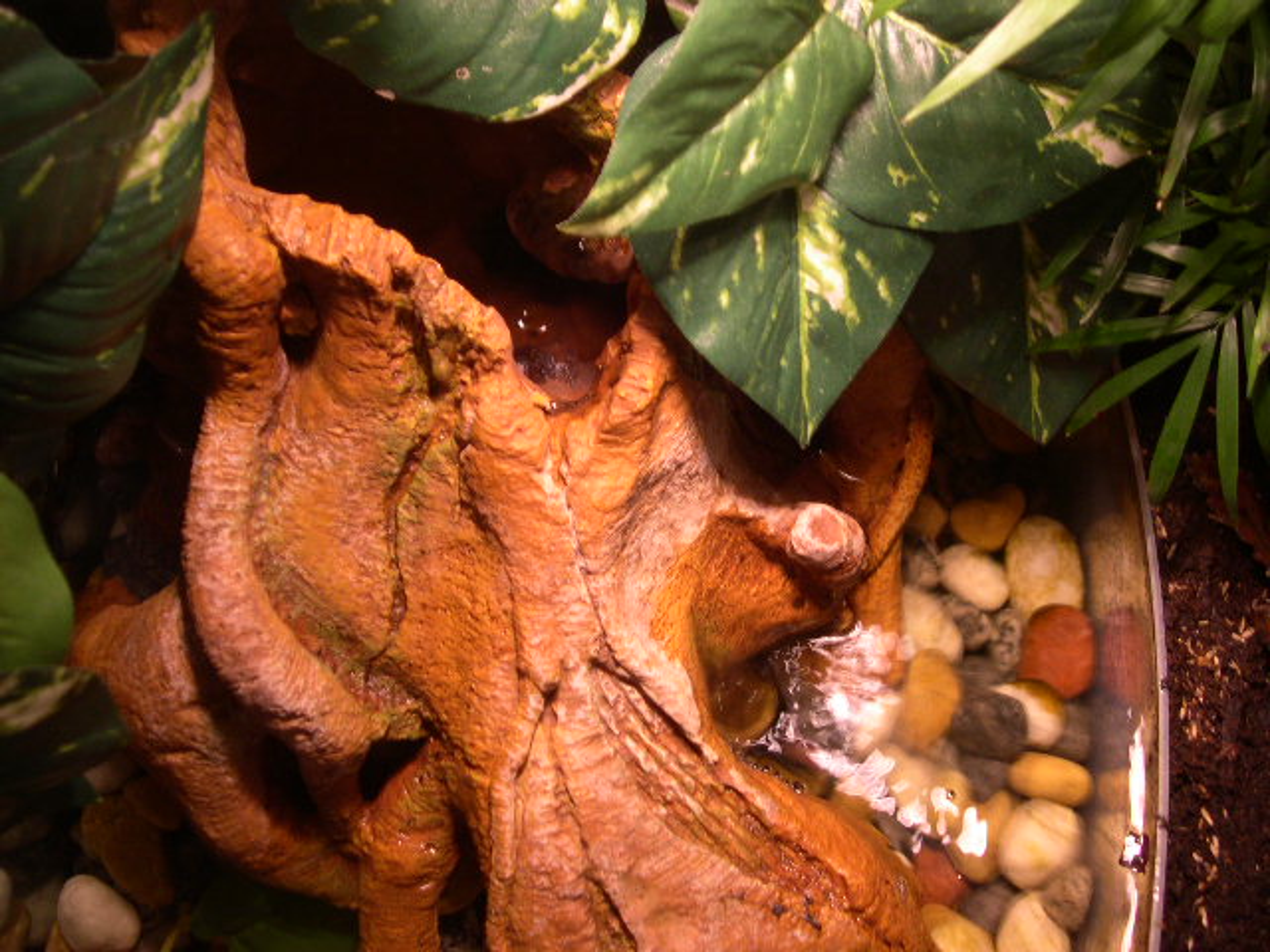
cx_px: 635
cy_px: 476
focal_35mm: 38
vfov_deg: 37.7
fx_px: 1394
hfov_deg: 49.0
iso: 100
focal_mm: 8
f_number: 2.8
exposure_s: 1/16
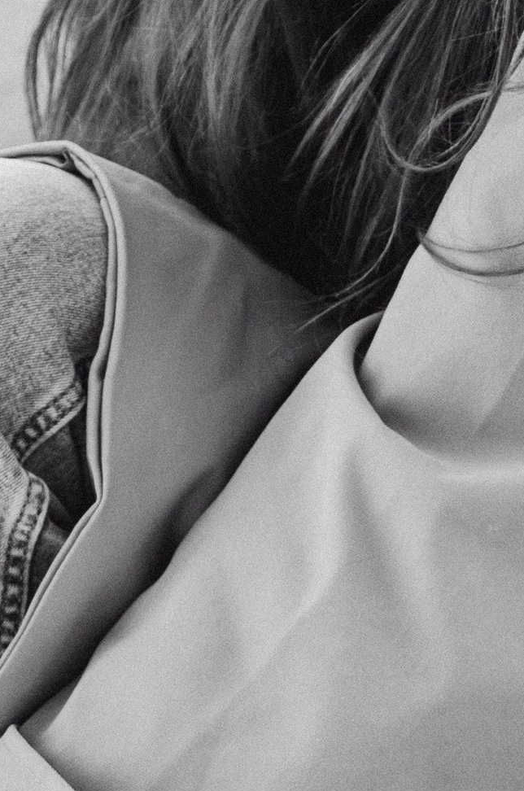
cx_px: 543
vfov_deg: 13.2
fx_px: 3398
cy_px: 206
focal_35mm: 155
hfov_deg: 8.8
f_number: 4.2
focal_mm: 26
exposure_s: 1/125
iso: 100
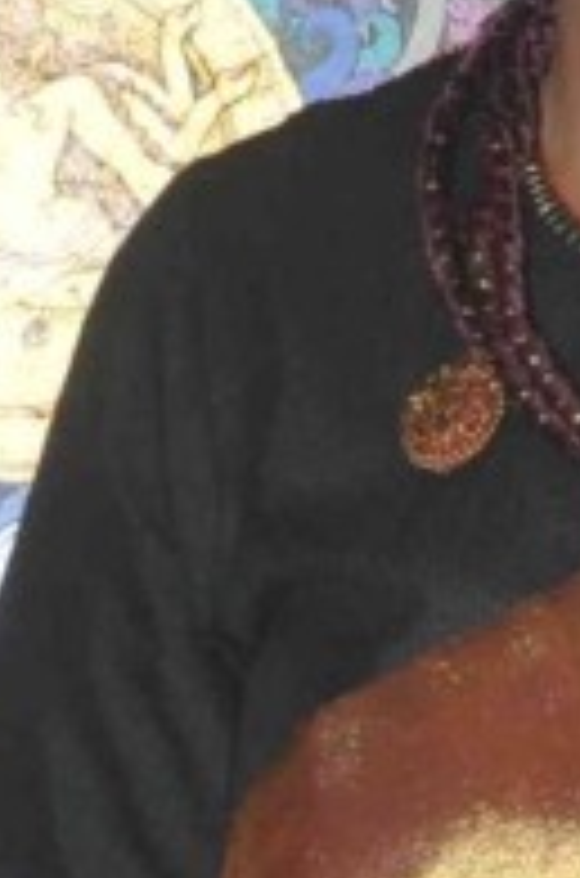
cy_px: 1711
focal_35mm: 255
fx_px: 6195
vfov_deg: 7.8
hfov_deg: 5.3
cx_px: 769
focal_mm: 22
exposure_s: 1/160
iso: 1000
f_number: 10
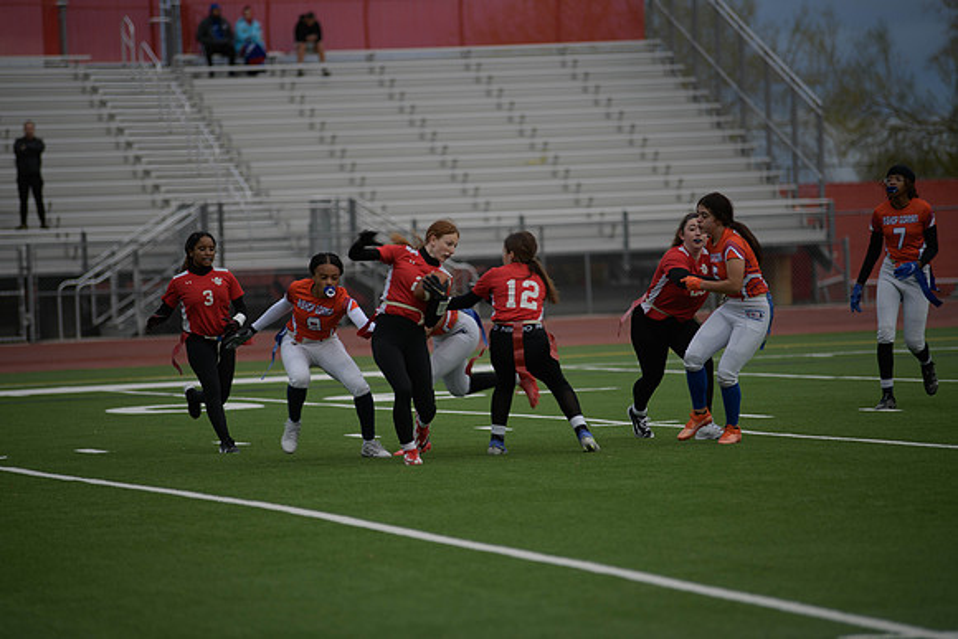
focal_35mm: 180
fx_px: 4791
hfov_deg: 11.4
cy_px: 320
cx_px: 479
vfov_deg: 7.6
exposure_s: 1/200
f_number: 2.8
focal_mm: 180
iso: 72
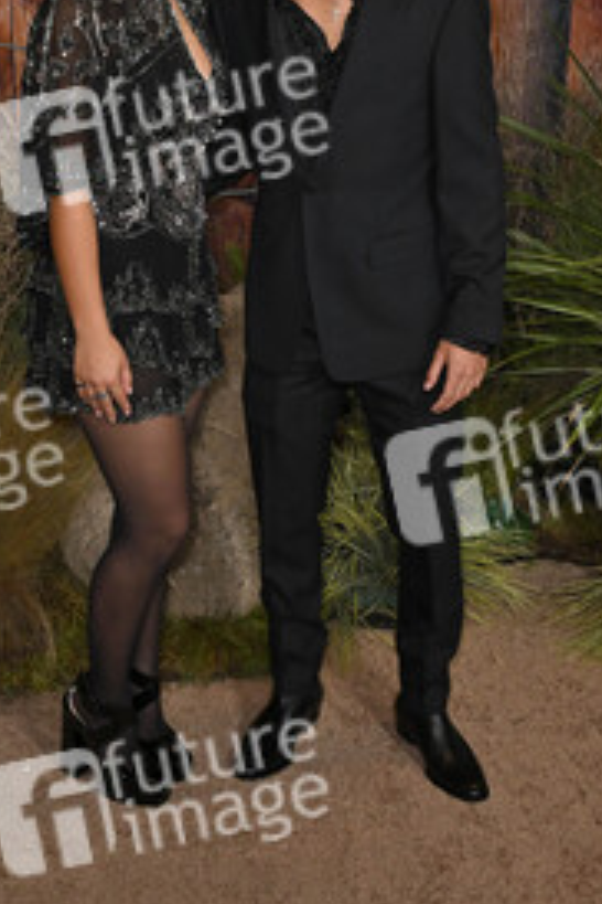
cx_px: 255
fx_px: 1505
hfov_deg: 22.6
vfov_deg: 33.1
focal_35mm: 60
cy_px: 301
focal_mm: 41
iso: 1000
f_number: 7.1
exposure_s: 1/250
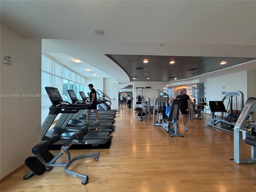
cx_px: 128
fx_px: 104
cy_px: 96
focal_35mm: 14
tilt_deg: +1.4
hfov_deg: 102.1
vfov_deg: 85.7
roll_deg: +0.2
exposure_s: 1/107
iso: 250
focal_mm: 2.22
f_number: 2.2
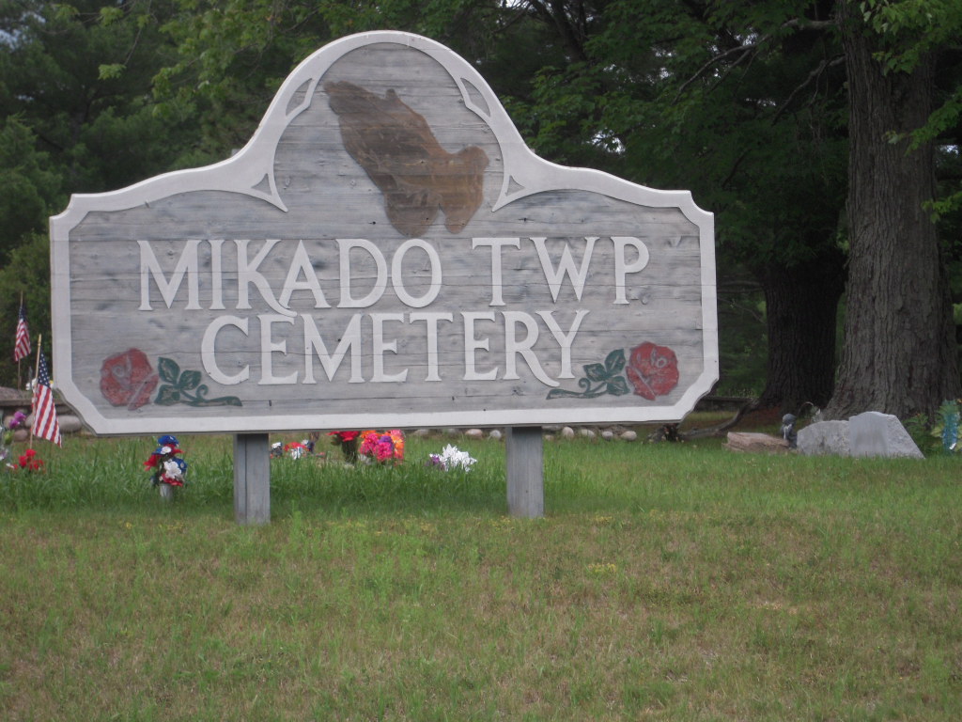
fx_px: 3113
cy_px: 361
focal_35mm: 112
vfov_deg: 13.2
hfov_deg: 17.6
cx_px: 481
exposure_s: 1/250
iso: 160
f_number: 5.8
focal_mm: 20
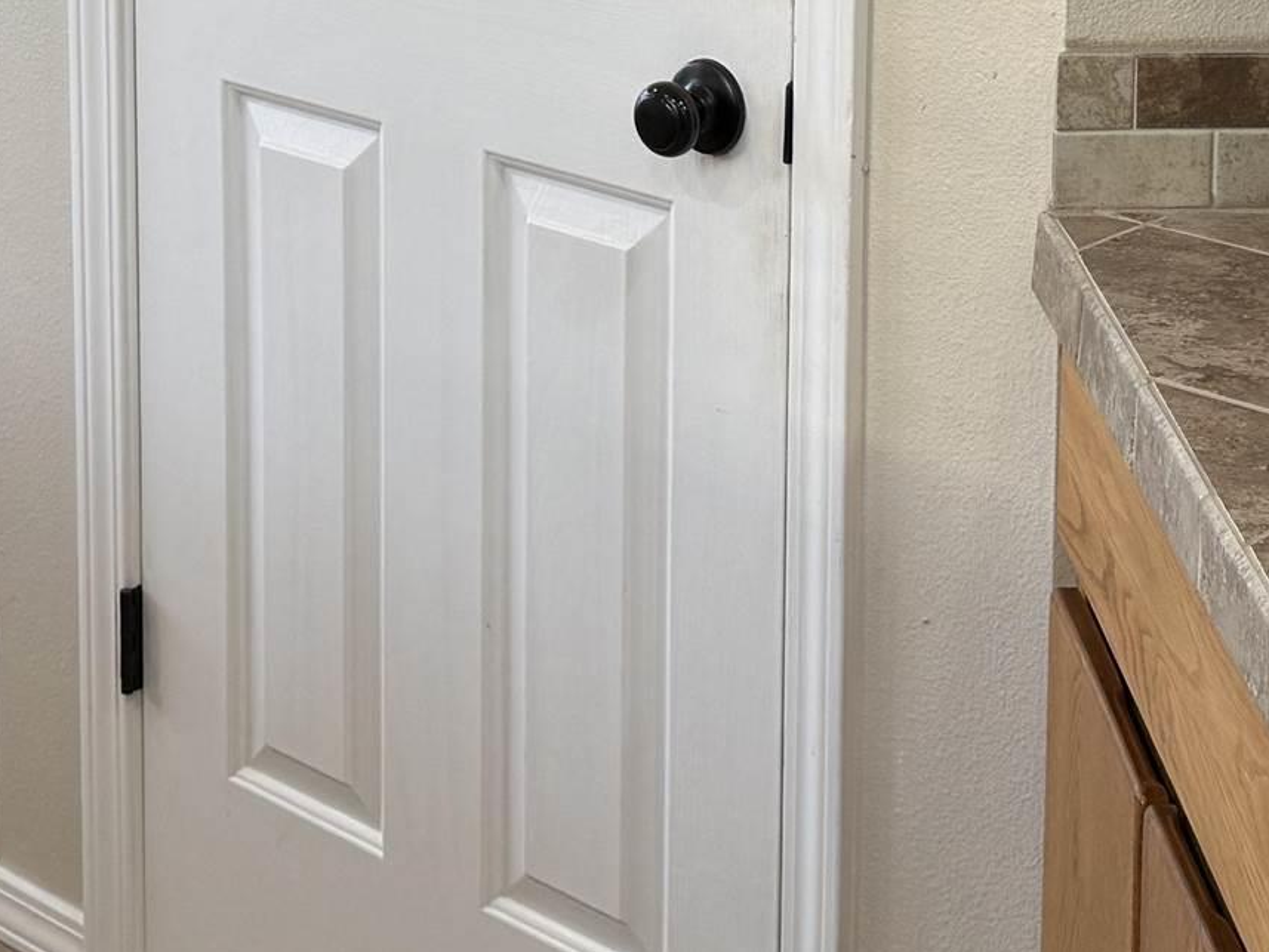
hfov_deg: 22.7
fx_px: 3153
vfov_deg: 16.4
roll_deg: -0.2
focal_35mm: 86
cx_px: 536
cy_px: -201
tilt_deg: -9.3
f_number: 1.78
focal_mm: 6.76
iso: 125
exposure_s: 1/120
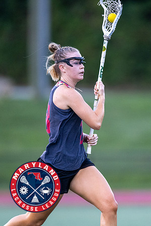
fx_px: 4554
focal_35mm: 724
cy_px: 136
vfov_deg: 2.8
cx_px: 128
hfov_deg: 1.9
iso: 2500
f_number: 2.8
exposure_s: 1/1000
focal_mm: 400
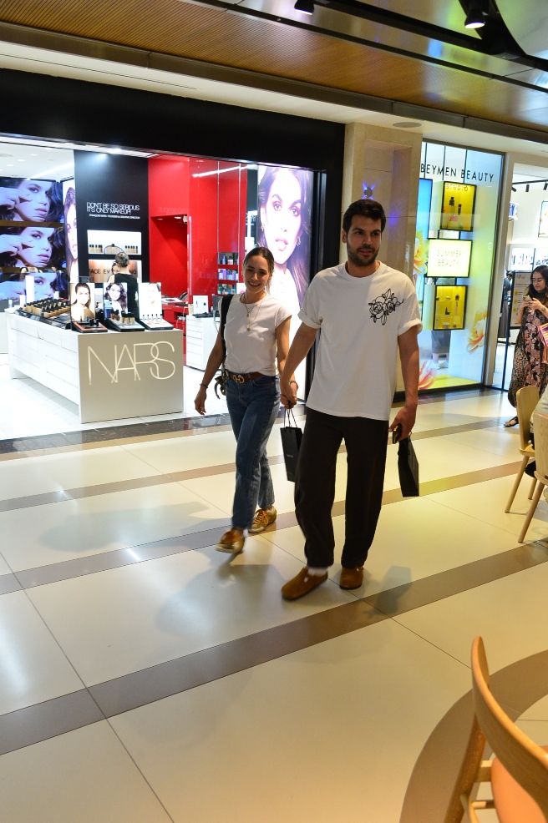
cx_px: 274
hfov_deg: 46.3
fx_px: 640
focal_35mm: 28
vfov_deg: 65.5
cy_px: 412
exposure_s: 1/100
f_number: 5.6
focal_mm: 28
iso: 2500
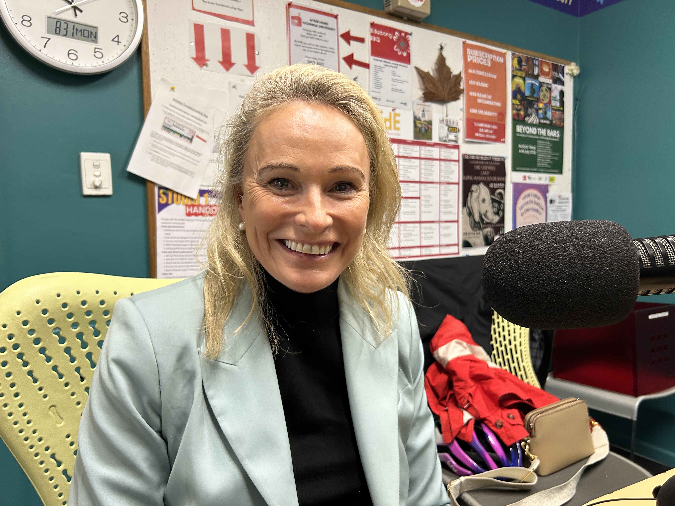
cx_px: 338
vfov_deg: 53.1
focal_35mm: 26
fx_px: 507
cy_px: 253
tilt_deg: -4.4
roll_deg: +0.4
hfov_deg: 67.3
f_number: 1.5
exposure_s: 1/50
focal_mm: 5.7
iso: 250
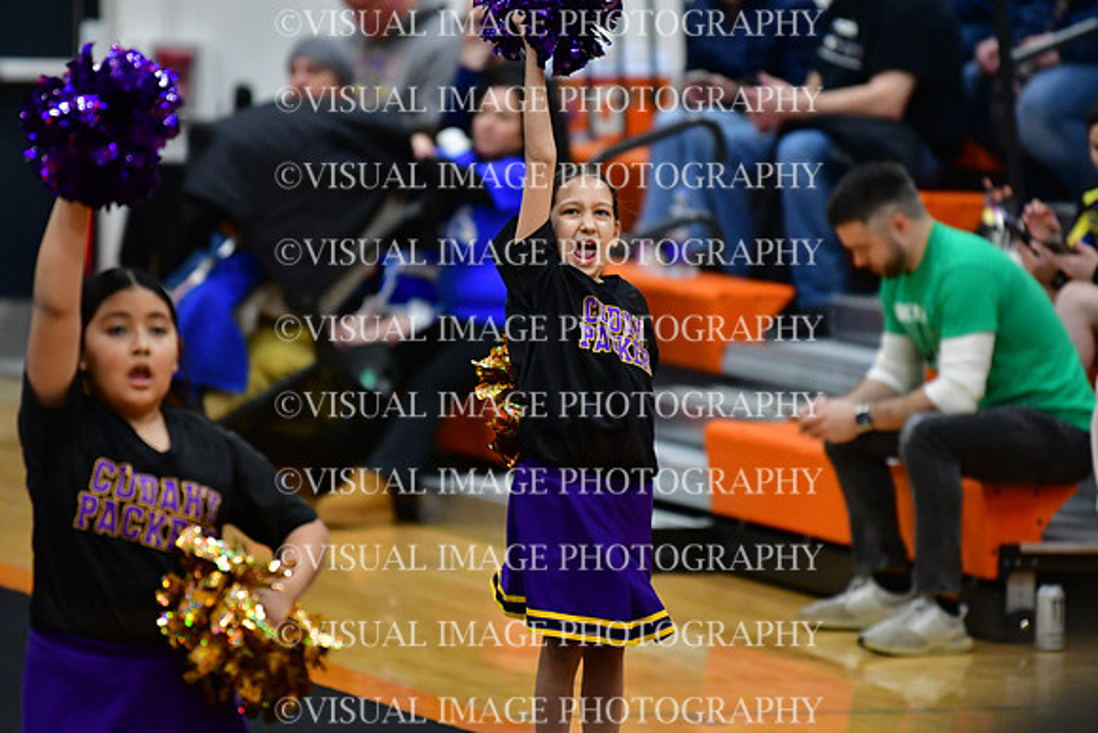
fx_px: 9152
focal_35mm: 300
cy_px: 366
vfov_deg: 4.6
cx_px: 549
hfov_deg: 6.9
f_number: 2.8
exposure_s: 1/800
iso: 4000
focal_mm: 200
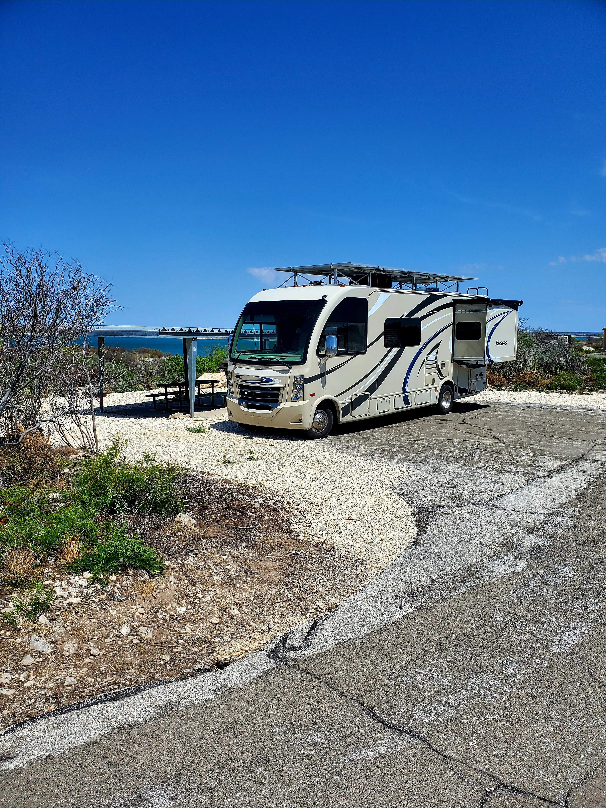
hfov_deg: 53.1
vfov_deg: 67.3
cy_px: 404
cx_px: 303
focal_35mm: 26
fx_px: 607
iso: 50
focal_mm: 4.3
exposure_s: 1/5000
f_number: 2.4
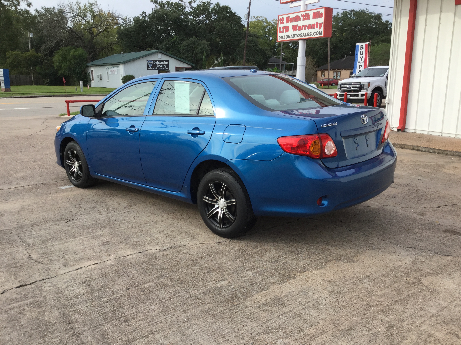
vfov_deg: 45.4
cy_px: 172
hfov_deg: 58.4
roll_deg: -1.3
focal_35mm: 31
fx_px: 413
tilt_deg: -14.1
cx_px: 230
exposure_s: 1/494
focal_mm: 3.3
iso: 25
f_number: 2.4
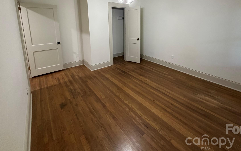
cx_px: 125
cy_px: 42
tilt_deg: -10.1
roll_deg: +1.5
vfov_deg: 62.1
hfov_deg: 91.1
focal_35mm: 18
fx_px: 118
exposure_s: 1/60
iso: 400
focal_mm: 2.22
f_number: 2.2
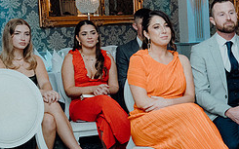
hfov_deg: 22.3
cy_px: 82
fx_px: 567
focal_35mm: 87
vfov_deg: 15.0
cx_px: 271
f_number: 3.5
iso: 2500
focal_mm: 24
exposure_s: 1/160
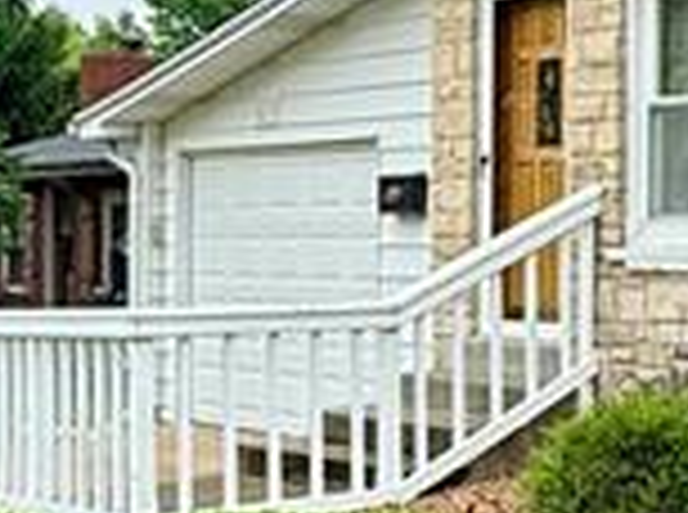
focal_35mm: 94
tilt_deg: -0.8
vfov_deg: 15.7
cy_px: 266
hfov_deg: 17.7
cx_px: 1160
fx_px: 1864
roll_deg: -0.3
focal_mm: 2.22
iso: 50
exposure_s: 1/789
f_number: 2.2
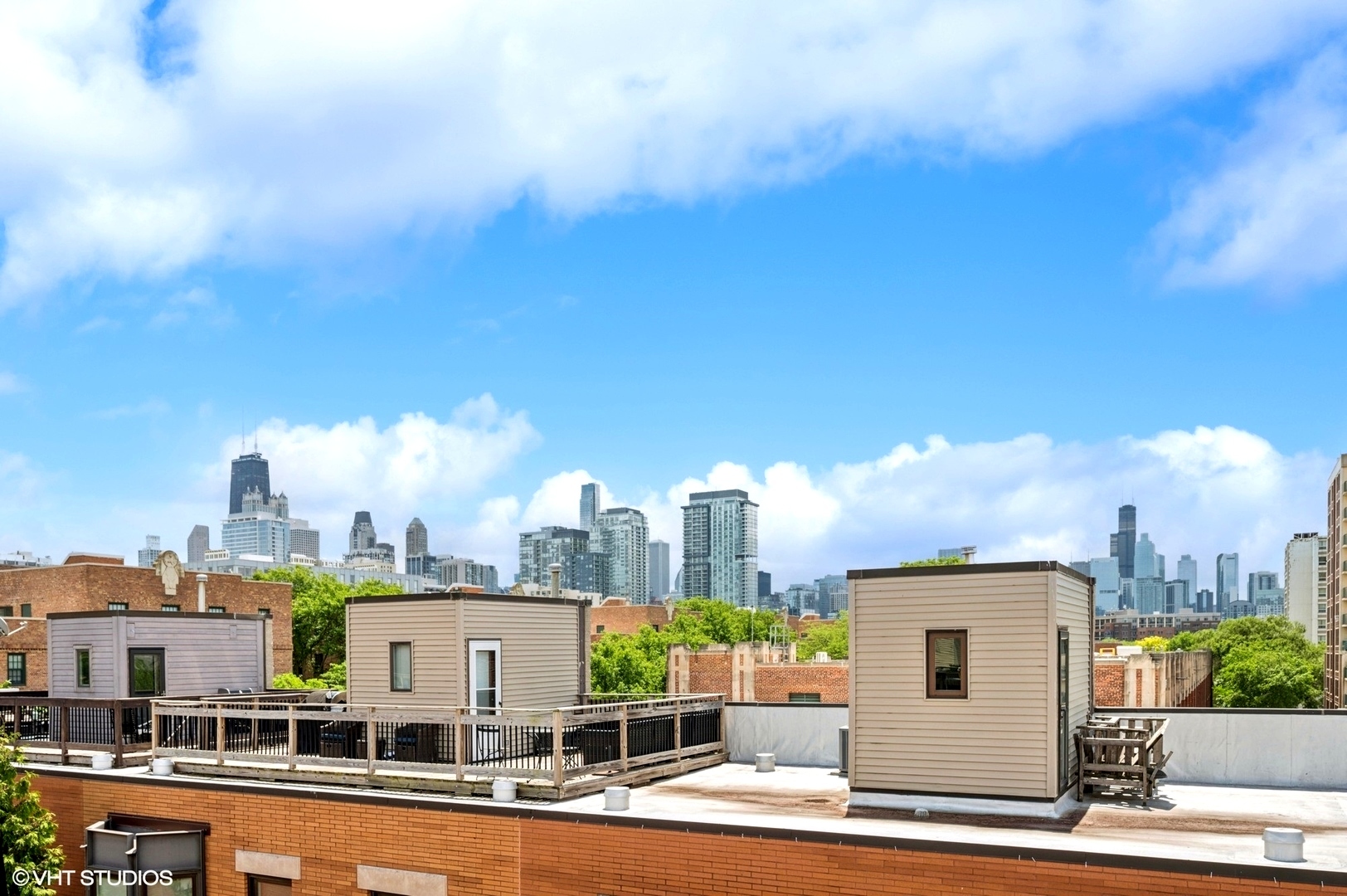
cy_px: 448
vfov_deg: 52.1
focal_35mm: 24
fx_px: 916
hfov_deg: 72.7
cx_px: 674
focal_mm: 24.5
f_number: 11
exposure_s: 1/60
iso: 100
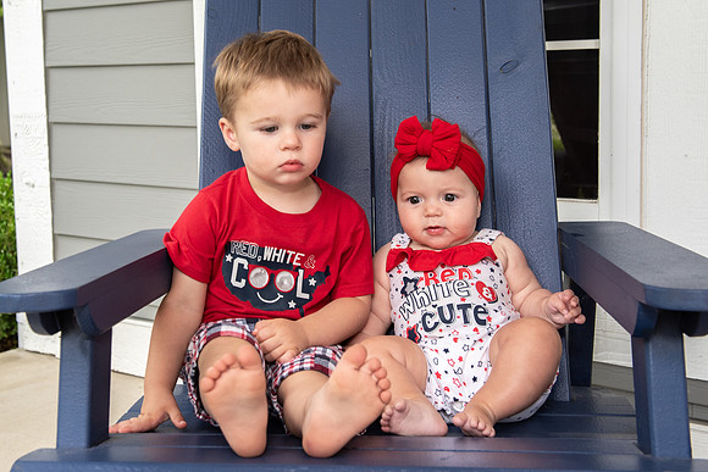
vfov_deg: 25.3
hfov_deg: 37.1
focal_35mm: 53
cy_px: 170
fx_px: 1047
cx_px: 266
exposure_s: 1/100
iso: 400
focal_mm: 38
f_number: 5.6
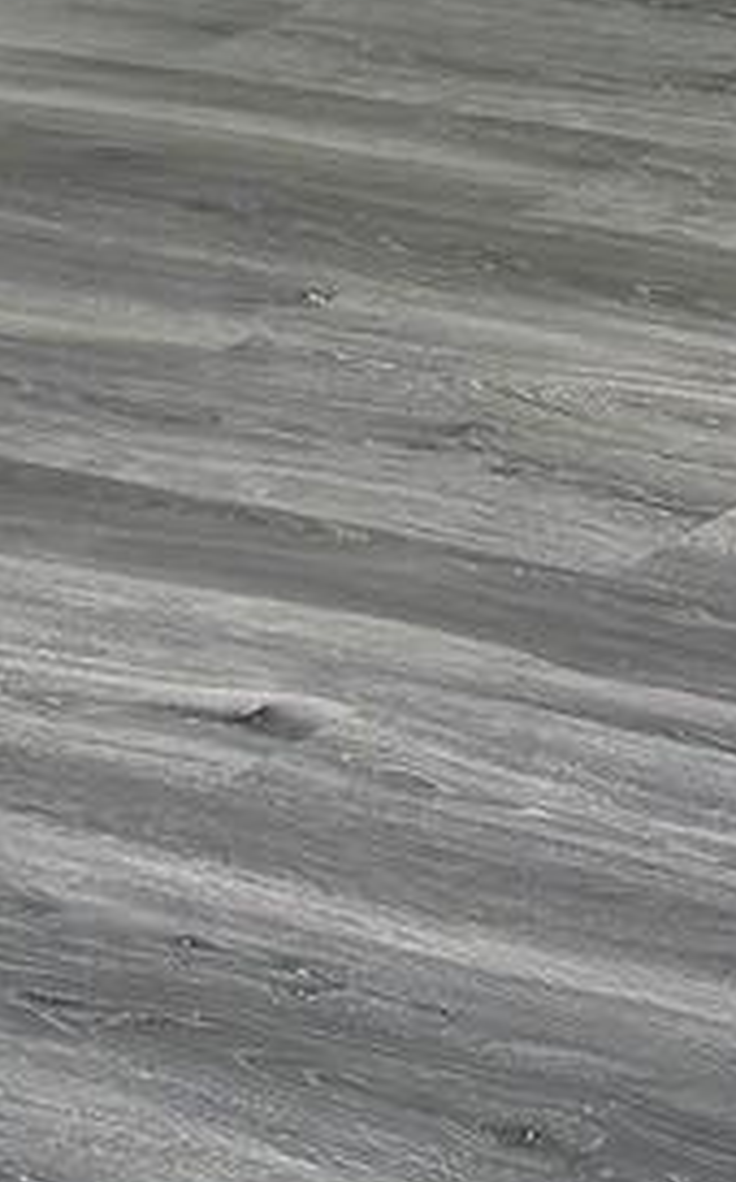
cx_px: 1481
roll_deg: +3.6
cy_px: -69
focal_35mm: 191
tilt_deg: -15.9
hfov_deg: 6.6
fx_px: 6146
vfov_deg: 10.9
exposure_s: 1/205
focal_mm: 6.76
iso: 100
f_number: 1.78
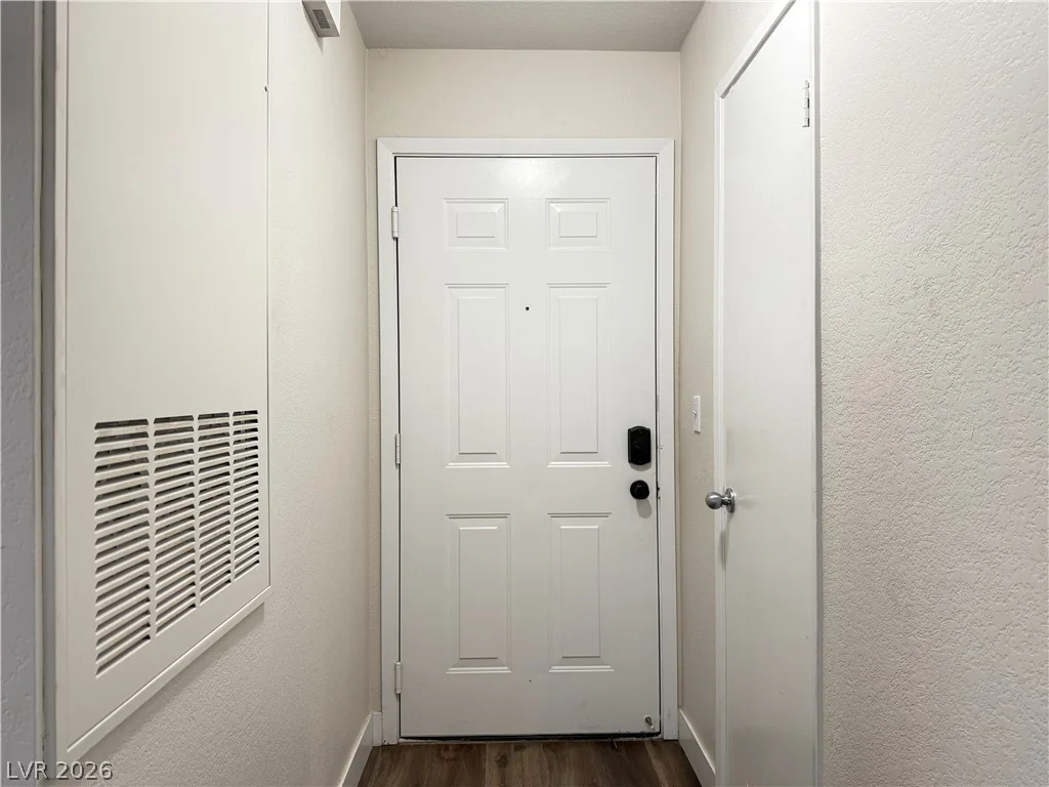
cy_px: 394
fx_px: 727
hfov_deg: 71.6
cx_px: 524
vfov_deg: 56.8
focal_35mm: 24
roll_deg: +0.5
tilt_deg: +1.2
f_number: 1.78
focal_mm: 6.76
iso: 320
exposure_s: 1/60
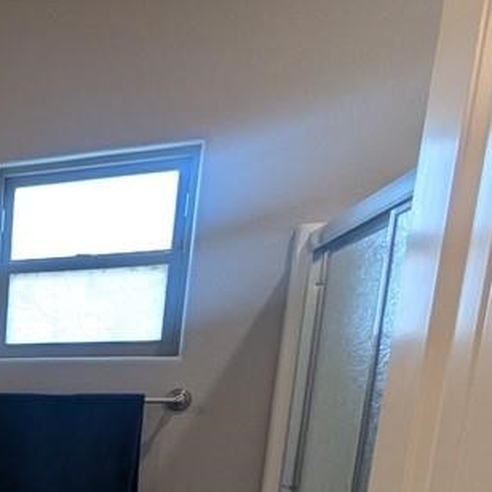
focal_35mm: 47
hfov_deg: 24.7
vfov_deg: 32.4
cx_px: -301
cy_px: 521
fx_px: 756
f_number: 2.2
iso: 93
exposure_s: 1/120
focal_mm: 2.35
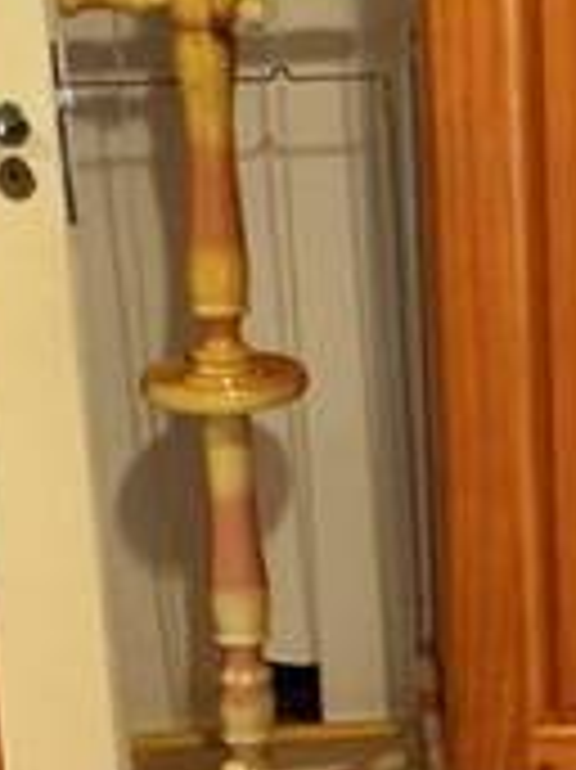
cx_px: 652
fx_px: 2621
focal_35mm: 118
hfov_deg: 12.3
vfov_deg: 16.5
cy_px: 648
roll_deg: +1.0
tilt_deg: -19.5
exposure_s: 1/60
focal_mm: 2.22
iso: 500
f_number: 2.2
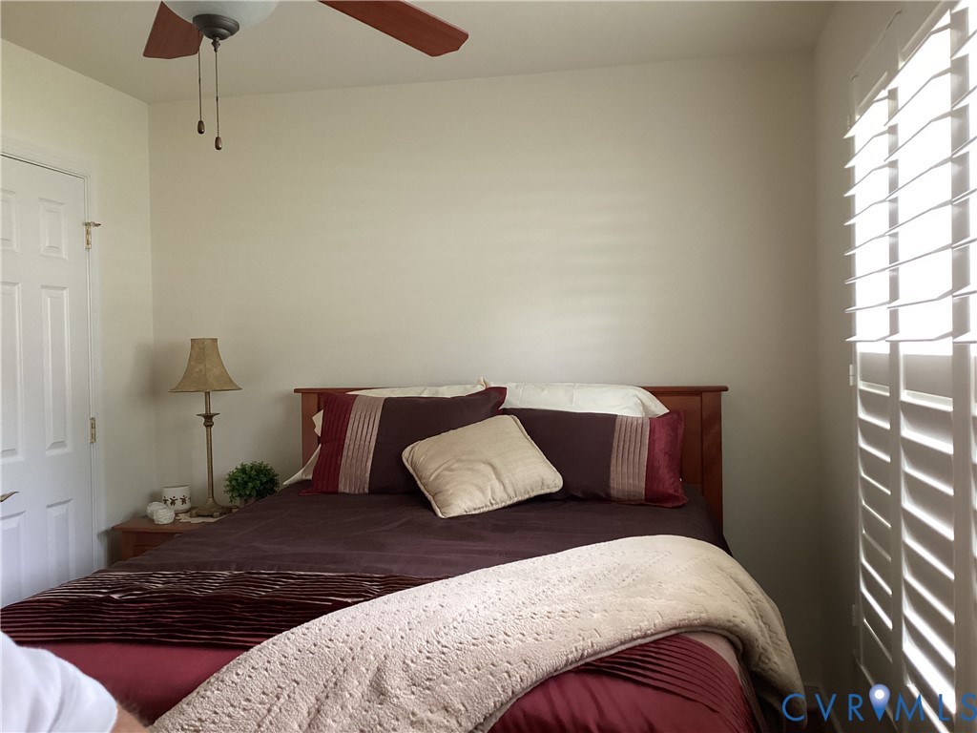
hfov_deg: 58.4
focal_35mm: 31
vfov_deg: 45.4
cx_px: 488
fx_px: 875
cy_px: 366
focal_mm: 3.3
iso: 250
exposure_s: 1/60
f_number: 2.4
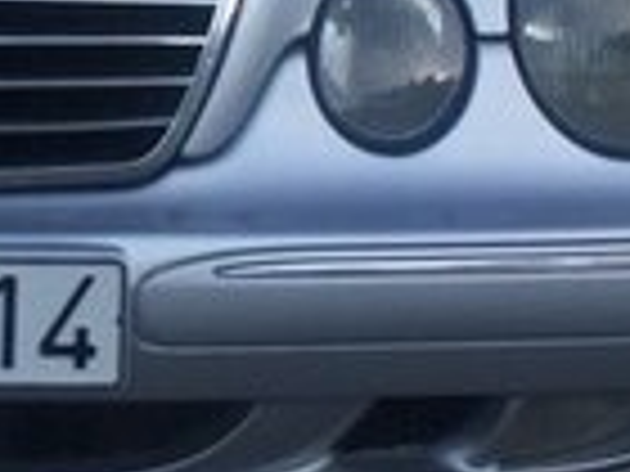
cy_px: -169
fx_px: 2493
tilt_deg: -11.4
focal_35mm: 137
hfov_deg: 14.2
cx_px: 4
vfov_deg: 10.6
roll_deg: -0.6
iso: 32
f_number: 2.2
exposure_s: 1/1199
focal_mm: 4.15
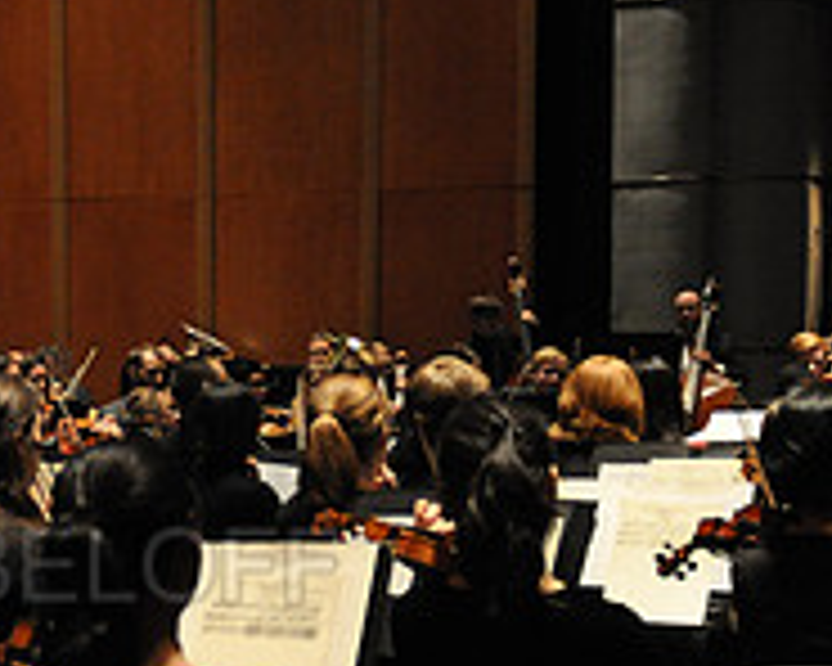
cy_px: 731
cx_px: -130
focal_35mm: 106
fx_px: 2610
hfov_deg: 17.4
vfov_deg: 14.2
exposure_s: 1/250
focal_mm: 24
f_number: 2.8
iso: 1600
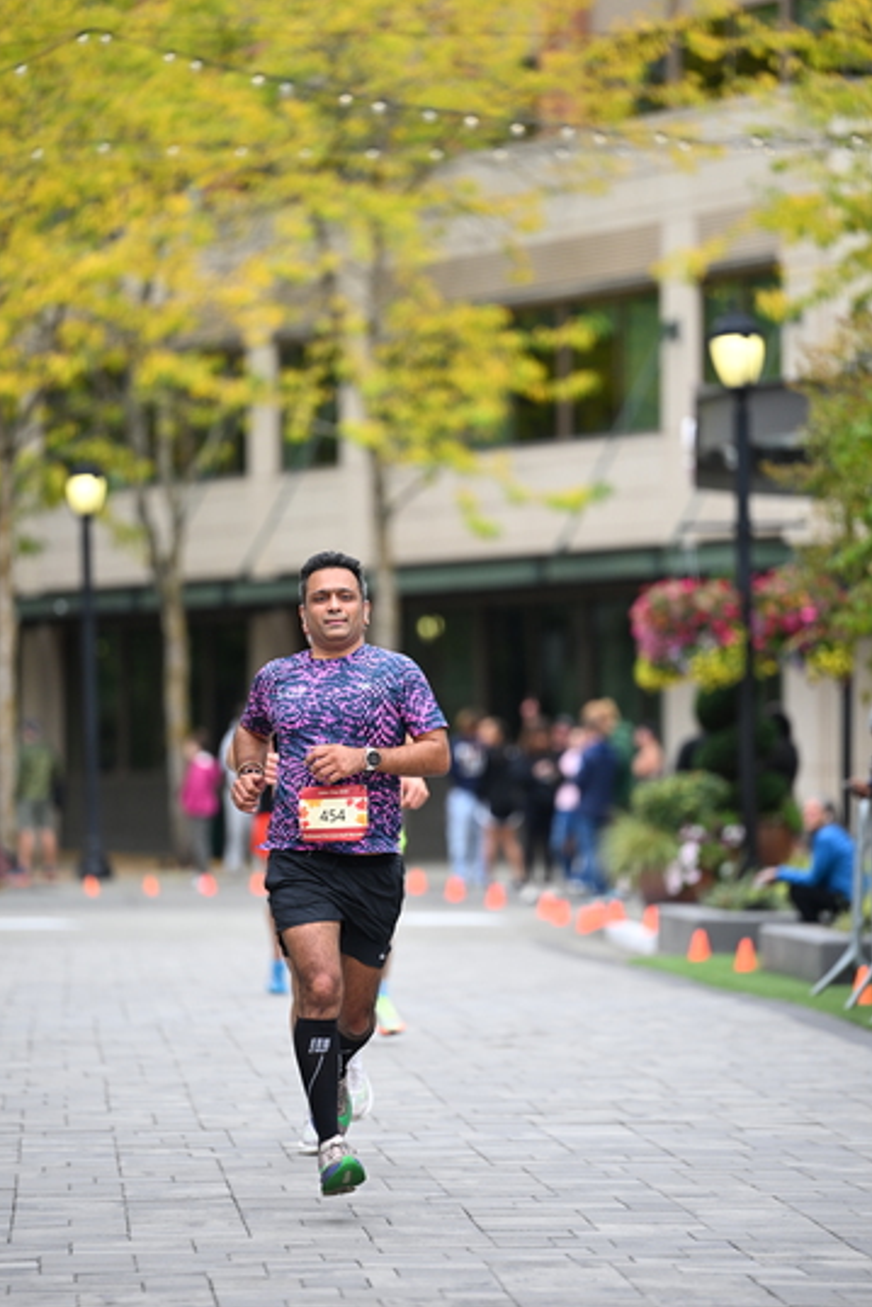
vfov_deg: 10.9
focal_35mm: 189
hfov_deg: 7.3
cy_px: 663
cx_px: 429
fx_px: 6862
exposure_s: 1/1600
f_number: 2.8
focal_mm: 185
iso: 640
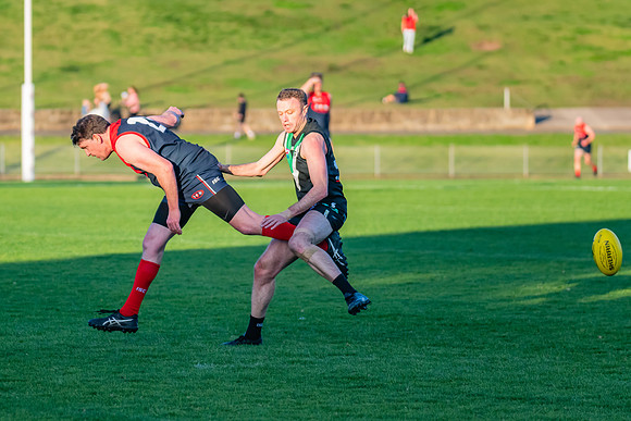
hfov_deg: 7.6
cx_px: 198
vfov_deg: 5.1
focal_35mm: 272
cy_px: 215
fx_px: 4763
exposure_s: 1/1600
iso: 900
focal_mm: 195
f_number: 4
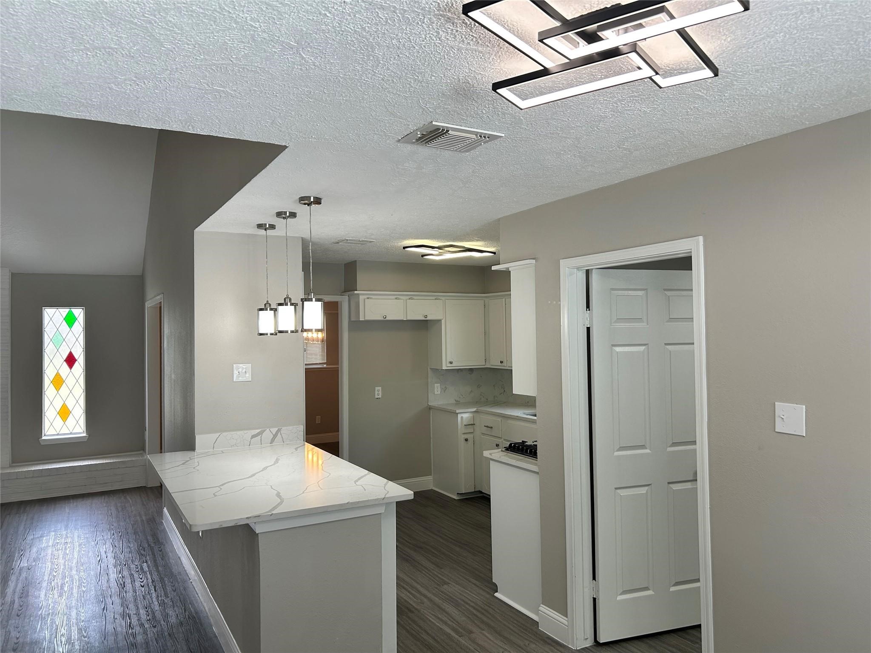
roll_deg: +1.4
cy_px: 326
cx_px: 436
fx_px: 654
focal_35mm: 26
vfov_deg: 53.1
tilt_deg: -0.4
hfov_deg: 67.3
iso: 64
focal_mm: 5.7
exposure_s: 1/151
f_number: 1.5
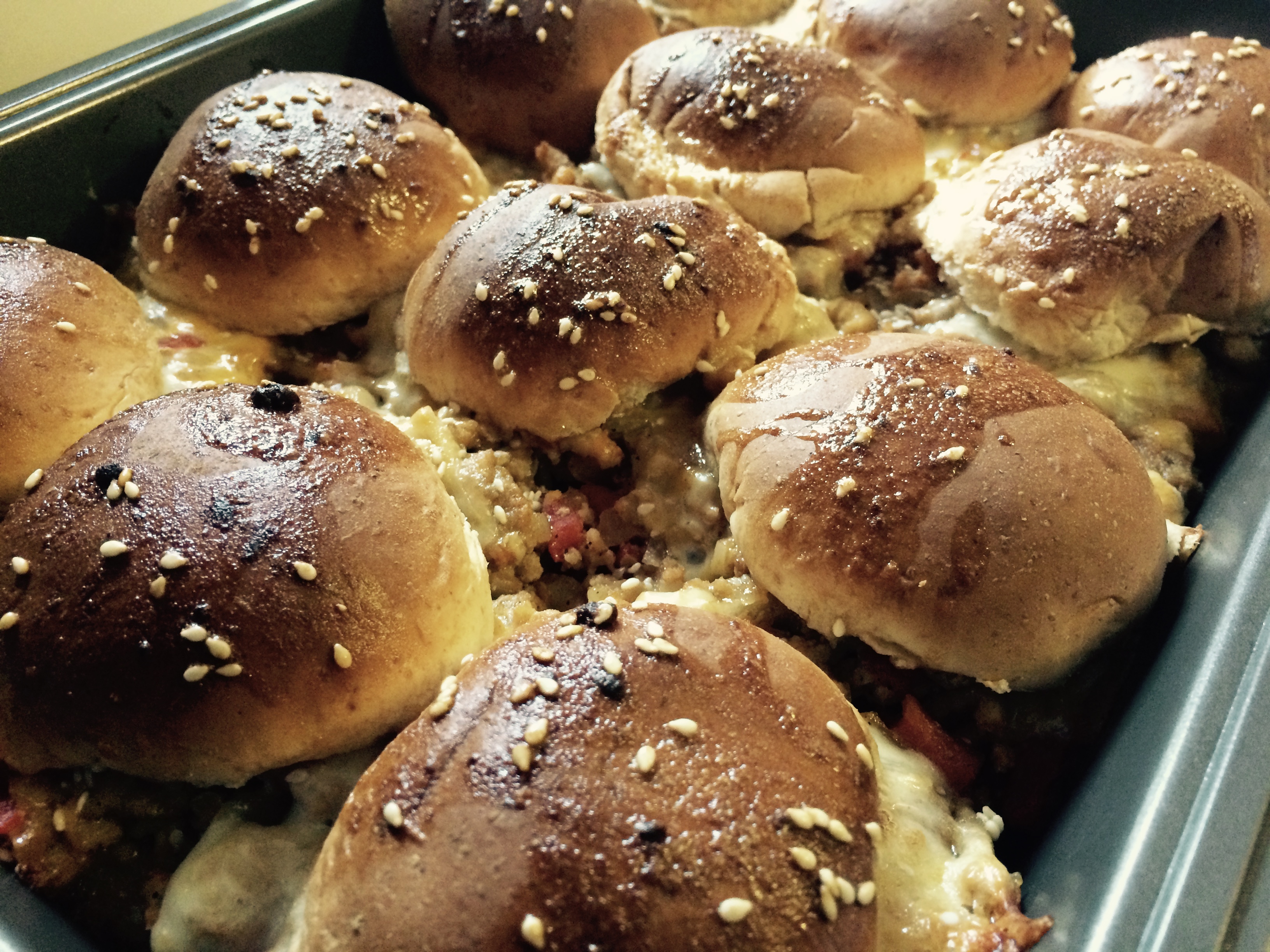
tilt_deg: -42.7
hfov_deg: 61.7
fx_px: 1064
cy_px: 476
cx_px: 635
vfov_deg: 48.2
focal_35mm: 29
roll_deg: +2.0
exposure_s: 1/30
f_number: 2.2
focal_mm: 4.15
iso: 250
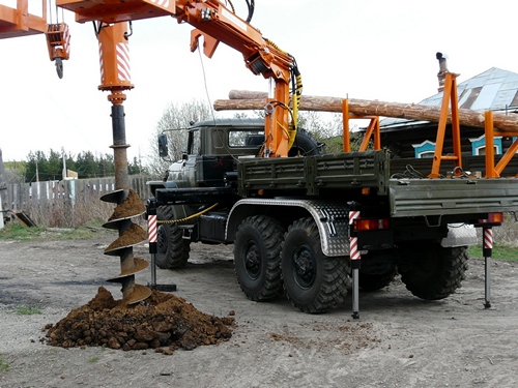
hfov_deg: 38.2
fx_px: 748
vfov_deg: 29.1
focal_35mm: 50
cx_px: 259
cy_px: 194
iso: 100
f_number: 4
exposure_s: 1/200
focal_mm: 6.4
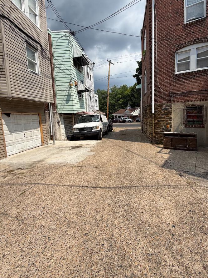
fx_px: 136
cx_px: 122
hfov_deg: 74.1
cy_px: 130
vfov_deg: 90.9
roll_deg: +3.2
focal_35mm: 17
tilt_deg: -7.5
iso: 20
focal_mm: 2.22
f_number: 2.2
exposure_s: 1/1017
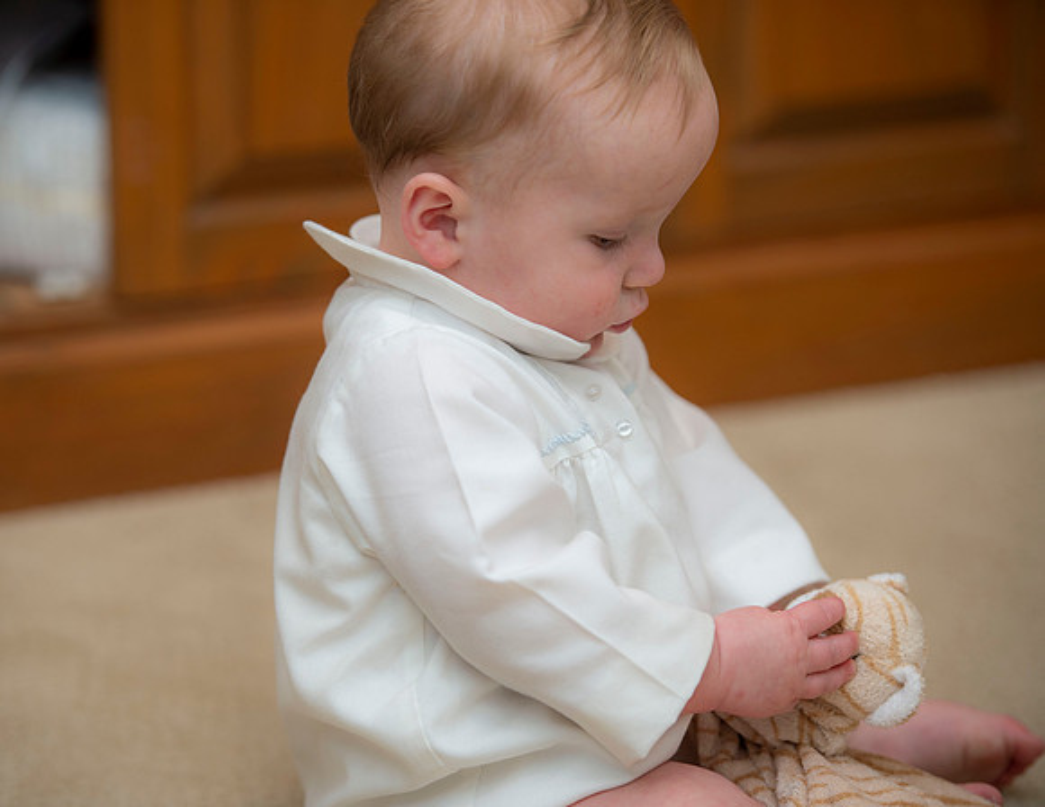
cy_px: 404
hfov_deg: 13.1
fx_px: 4546
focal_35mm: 149
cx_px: 438
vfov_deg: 10.1
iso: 200
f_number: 2.8
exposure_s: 1/125
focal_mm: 135
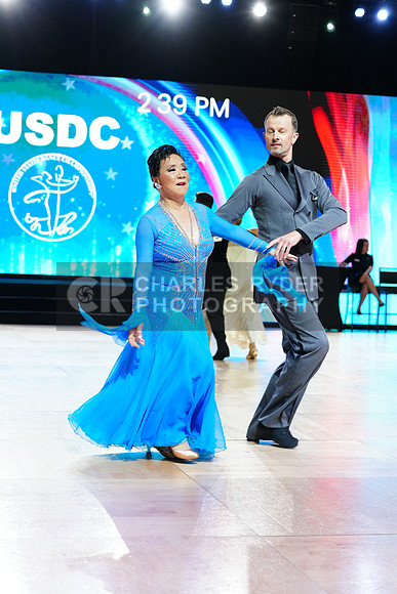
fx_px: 1157
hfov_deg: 19.5
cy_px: 297
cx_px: 198
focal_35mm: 70
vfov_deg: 28.8
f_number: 4
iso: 2500
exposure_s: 1/320
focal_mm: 70
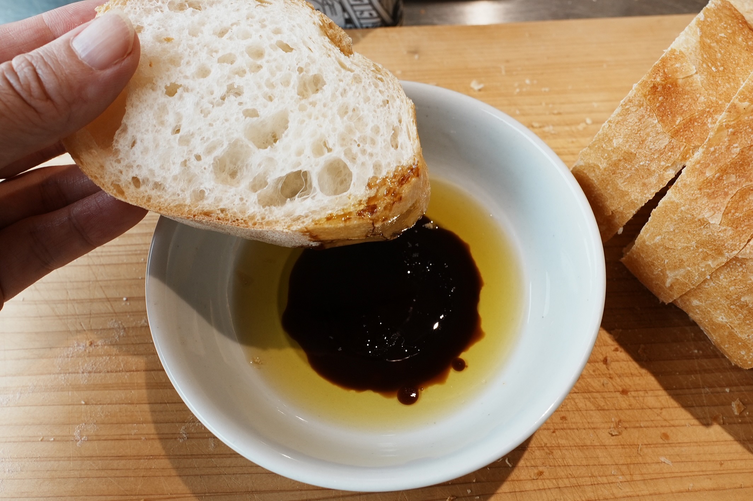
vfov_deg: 41.1
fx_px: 669
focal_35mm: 32
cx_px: 376
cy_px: 250
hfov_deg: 58.7
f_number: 13
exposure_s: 1/40
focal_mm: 32
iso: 800
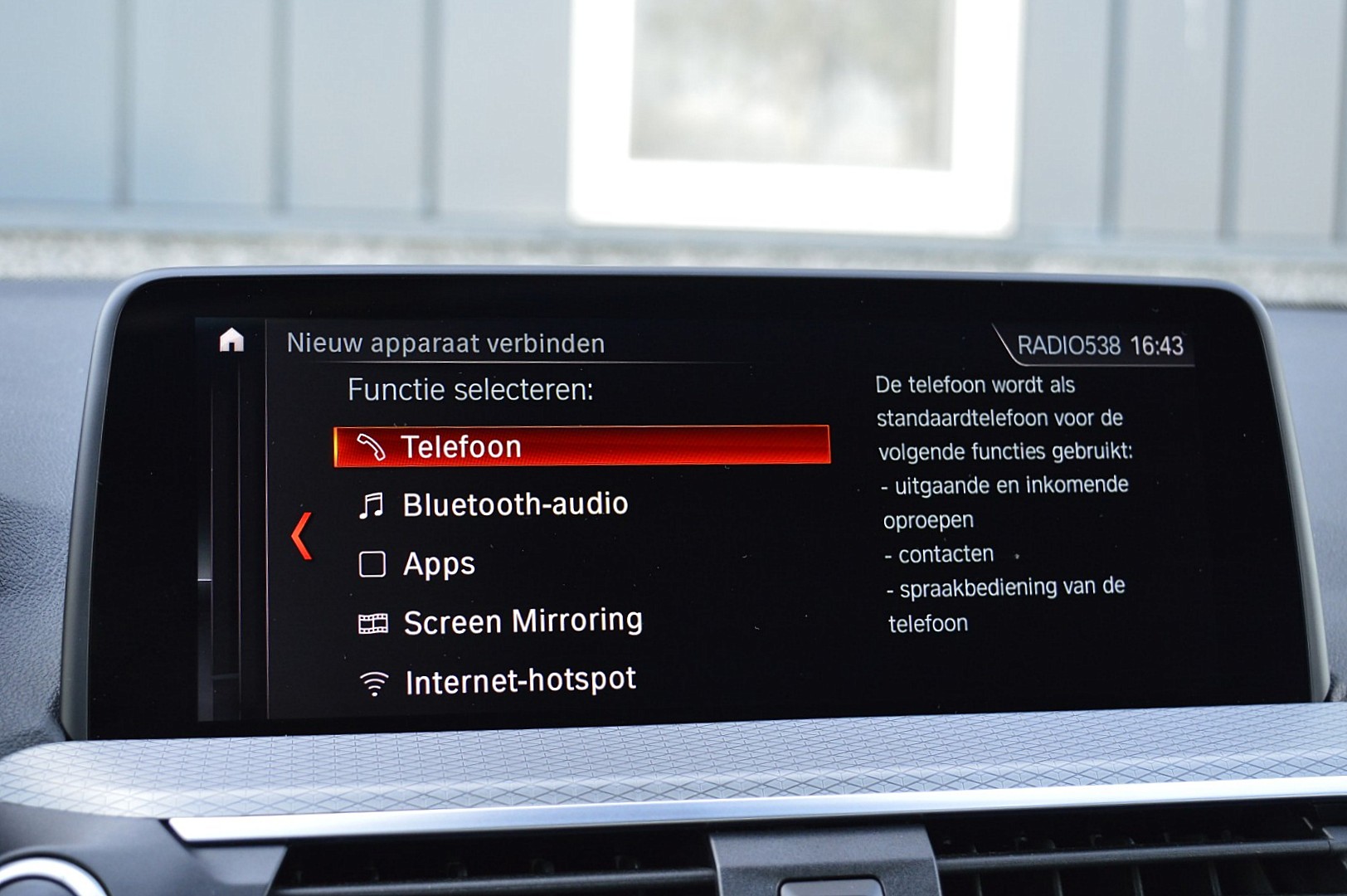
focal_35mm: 52
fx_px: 1963
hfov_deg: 37.9
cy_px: 448
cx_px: 674
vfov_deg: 25.7
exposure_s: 1/60
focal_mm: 35
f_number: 5.6
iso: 800
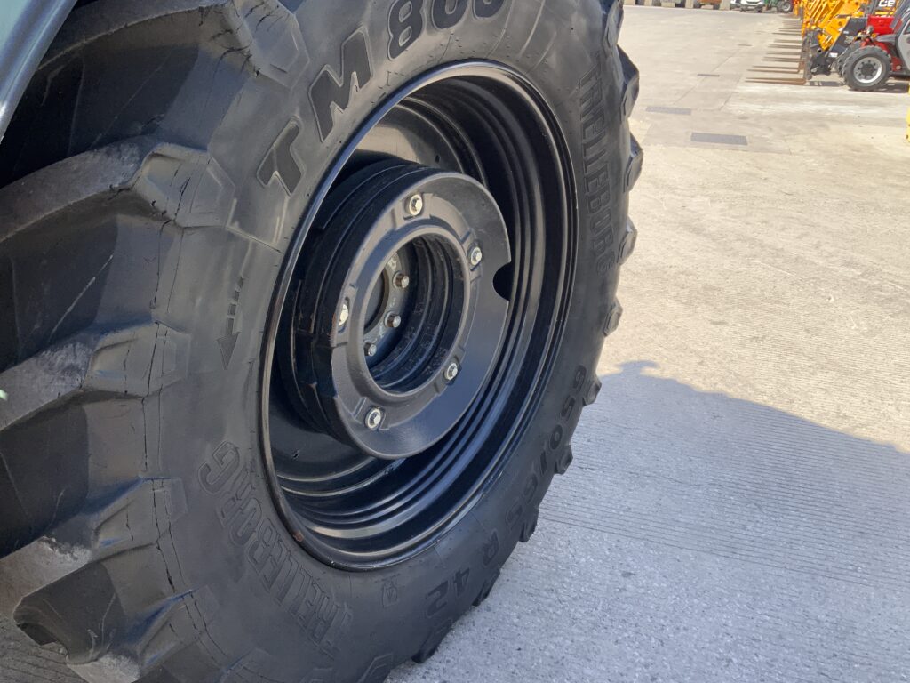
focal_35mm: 29
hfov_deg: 61.7
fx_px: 762
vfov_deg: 48.2
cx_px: 455
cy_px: 342
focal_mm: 3
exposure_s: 1/478
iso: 16
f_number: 1.8
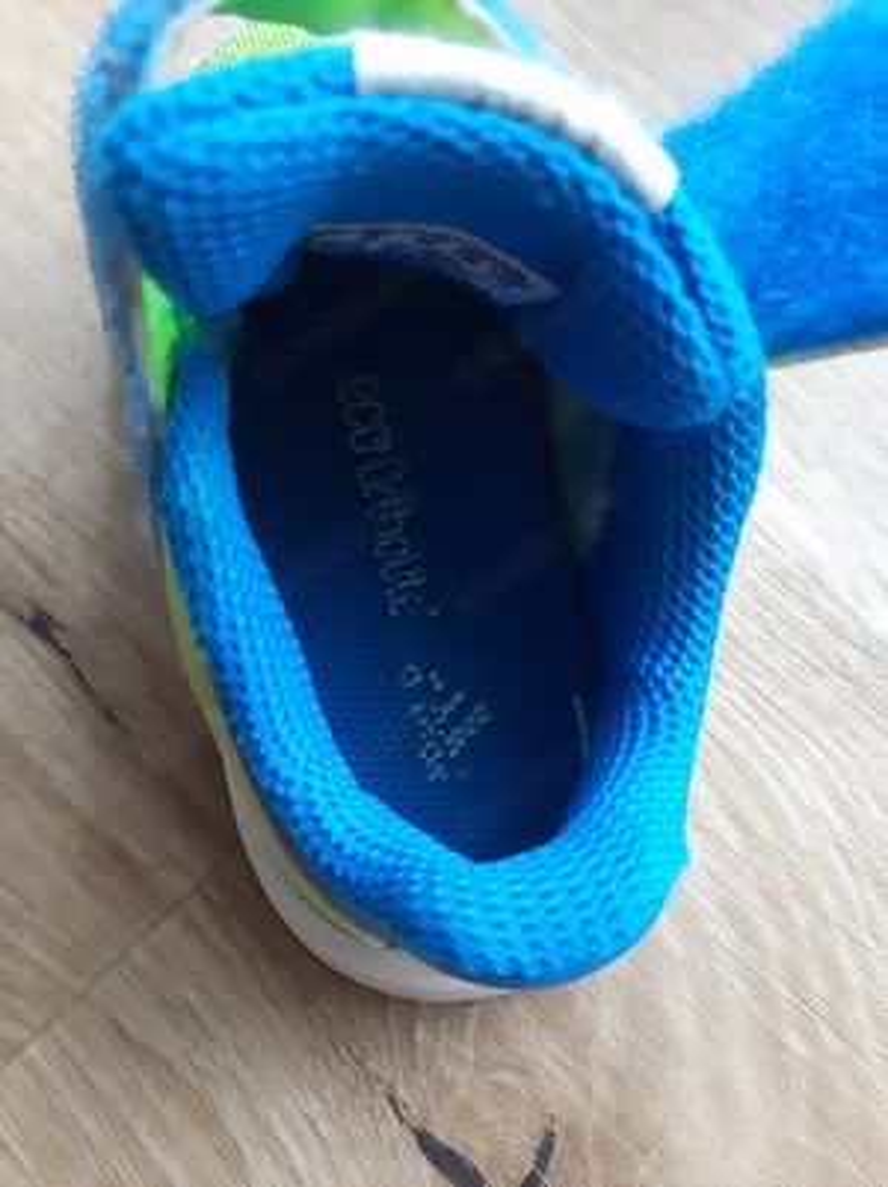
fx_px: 925
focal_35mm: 27
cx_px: 444
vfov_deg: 65.4
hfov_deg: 51.3
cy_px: 594
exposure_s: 1/25
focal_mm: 3.93
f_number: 1.7
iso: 640
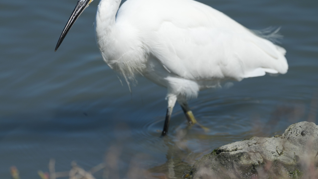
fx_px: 4596
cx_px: 128
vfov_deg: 2.2
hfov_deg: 4.0
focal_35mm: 545
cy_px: 67
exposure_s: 1/2000
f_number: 6.3
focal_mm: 420
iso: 400
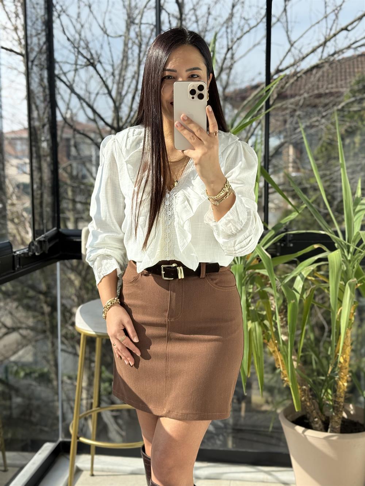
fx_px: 675
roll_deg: +0.5
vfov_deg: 39.7
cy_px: 243
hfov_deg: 30.3
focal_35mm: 48
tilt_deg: -17.9
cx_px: 182
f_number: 1.78
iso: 80
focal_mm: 6.76
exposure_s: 1/1330
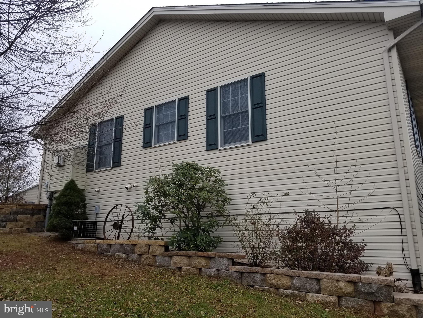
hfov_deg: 67.3
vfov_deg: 53.1
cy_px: 159
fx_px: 318
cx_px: 212
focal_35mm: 26
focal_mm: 4.25
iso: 50
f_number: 1.7
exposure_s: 1/666
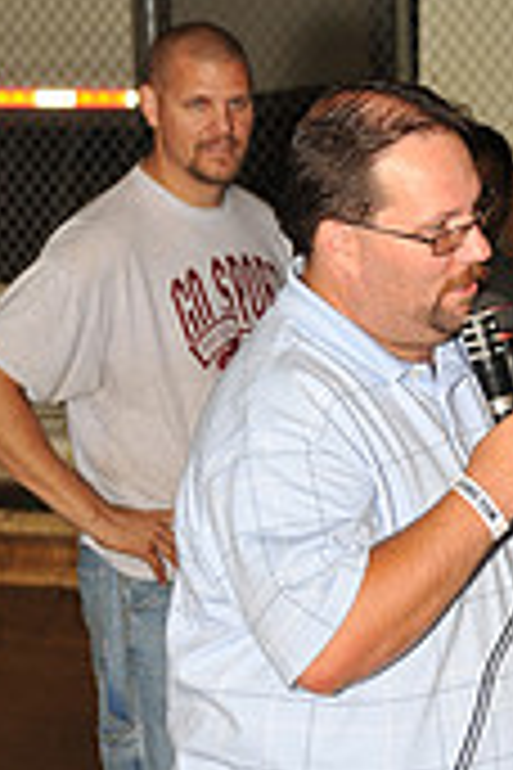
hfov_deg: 5.7
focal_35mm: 238
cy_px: 612
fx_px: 5087
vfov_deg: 8.6
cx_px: 842
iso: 500
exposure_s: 1/250
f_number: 6.3
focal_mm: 70
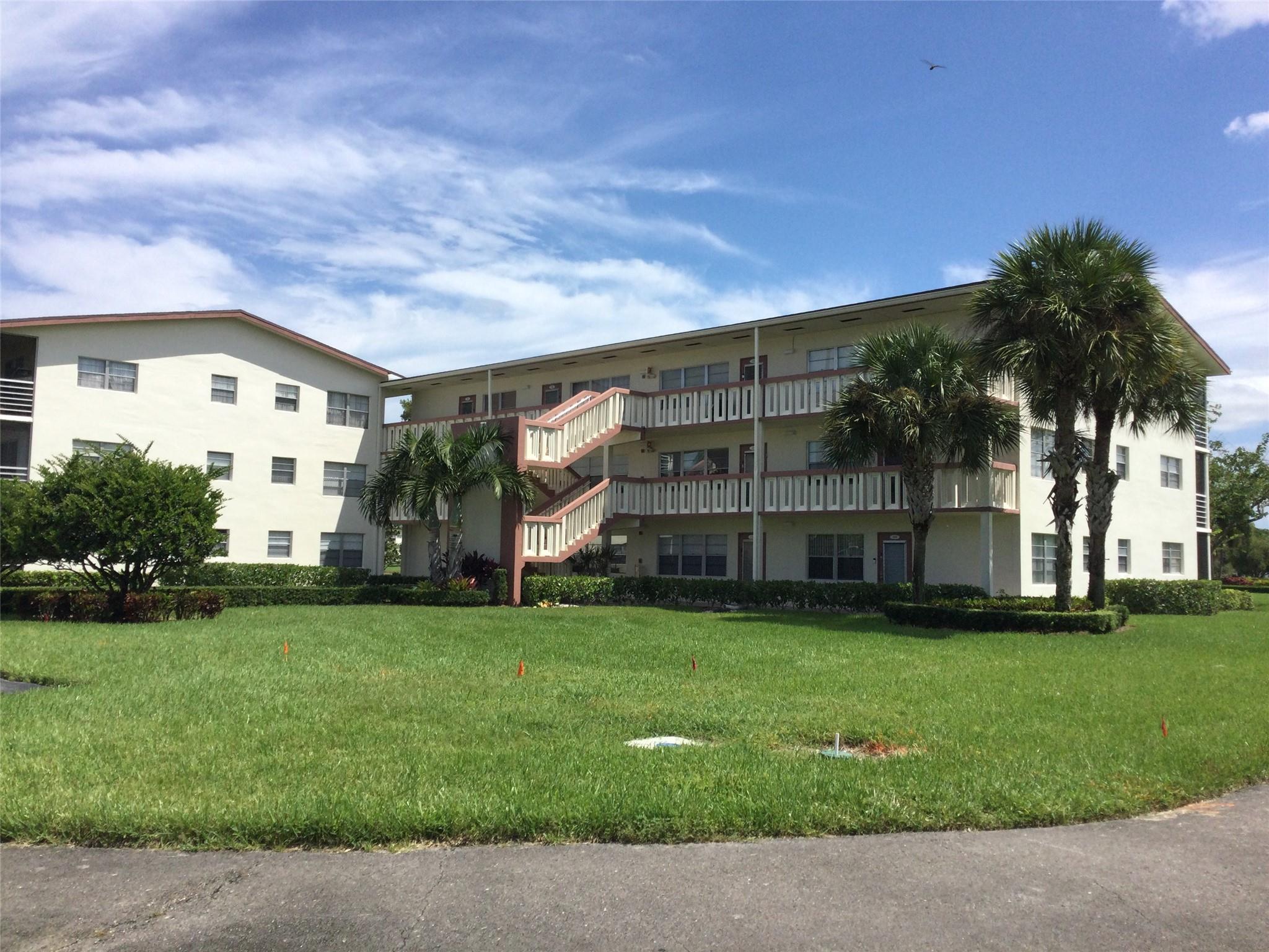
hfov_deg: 58.4
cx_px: 634
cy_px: 476
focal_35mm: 31
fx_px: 1136
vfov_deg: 45.4
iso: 25
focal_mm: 3.3
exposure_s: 1/2037
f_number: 2.4
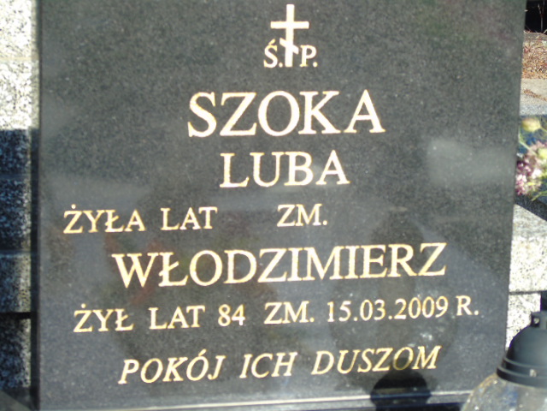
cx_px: 274
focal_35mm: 124
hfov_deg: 15.9
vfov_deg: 12.0
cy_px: 206
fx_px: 1959
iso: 80
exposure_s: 1/200
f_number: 4.6
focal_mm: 22
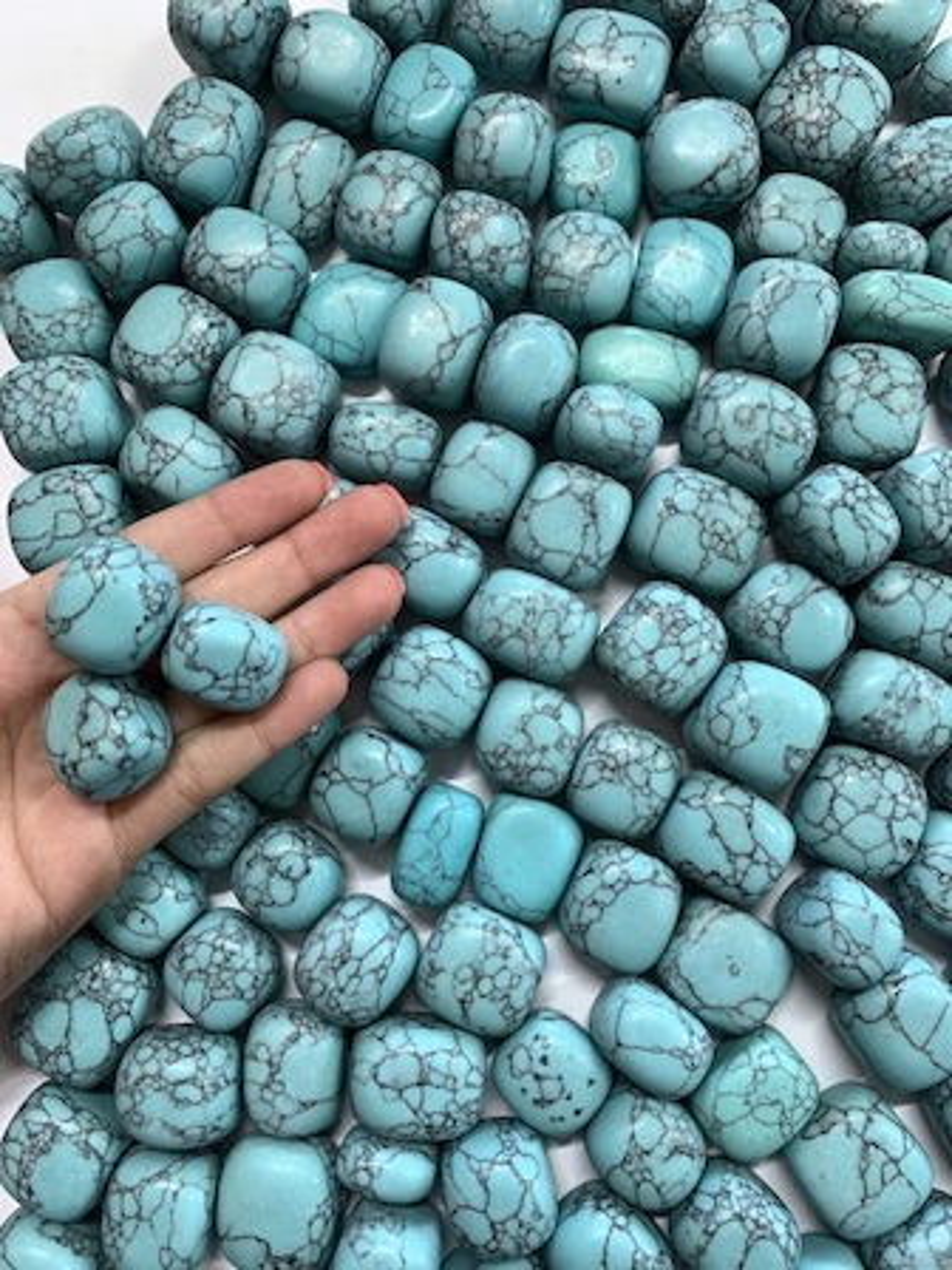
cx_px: 476
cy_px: 635
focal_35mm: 26
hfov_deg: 53.1
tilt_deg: -83.7
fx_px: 953
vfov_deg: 67.3
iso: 125
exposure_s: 1/60
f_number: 1.8
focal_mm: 4.25
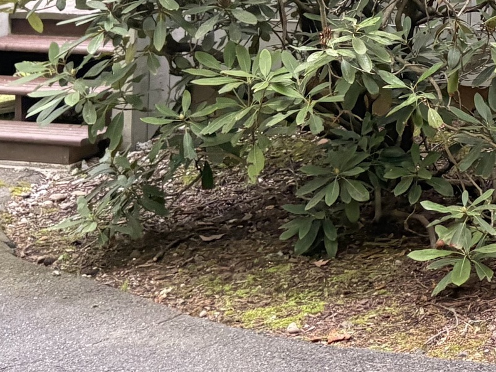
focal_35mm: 101
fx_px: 1447
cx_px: 751
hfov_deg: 17.4
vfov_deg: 13.0
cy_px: -330
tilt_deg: +5.9
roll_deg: +0.0
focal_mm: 5.96
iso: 400
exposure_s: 1/60
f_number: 1.6
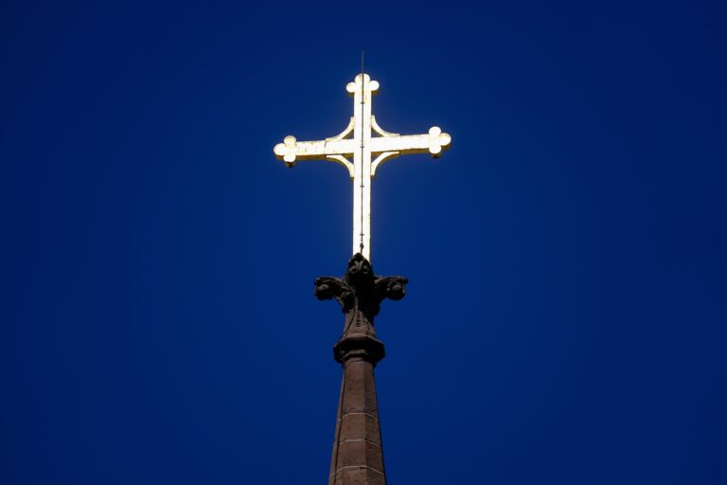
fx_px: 8077
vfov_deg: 3.4
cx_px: 364
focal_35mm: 400
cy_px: 242
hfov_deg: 5.2
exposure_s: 1/640
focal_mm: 400
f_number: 5.6
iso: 50
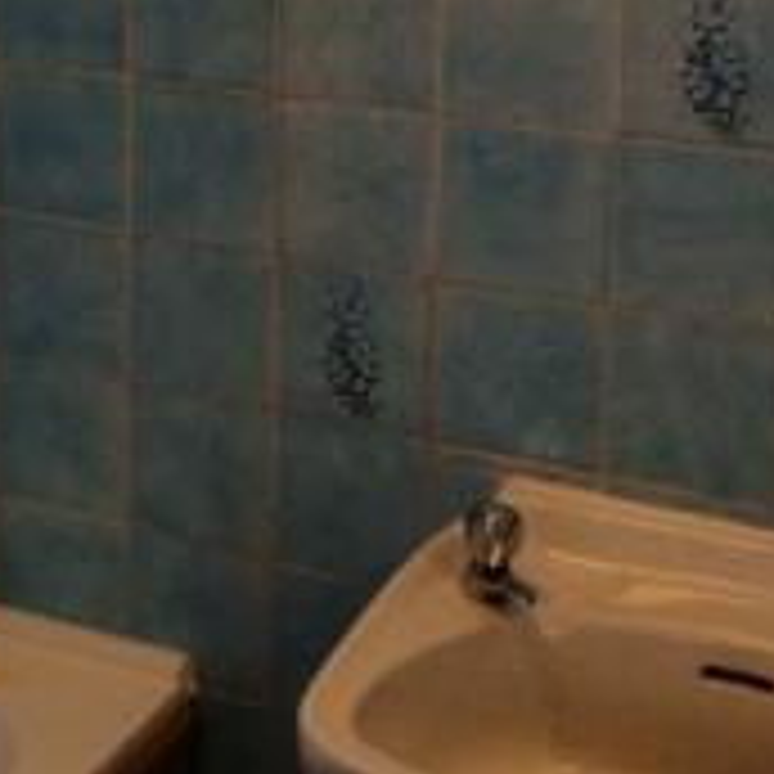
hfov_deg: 18.6
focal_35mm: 90
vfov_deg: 19.0
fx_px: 2277
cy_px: 106
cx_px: -47
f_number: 2.2
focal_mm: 4.12
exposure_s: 1/33
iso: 80
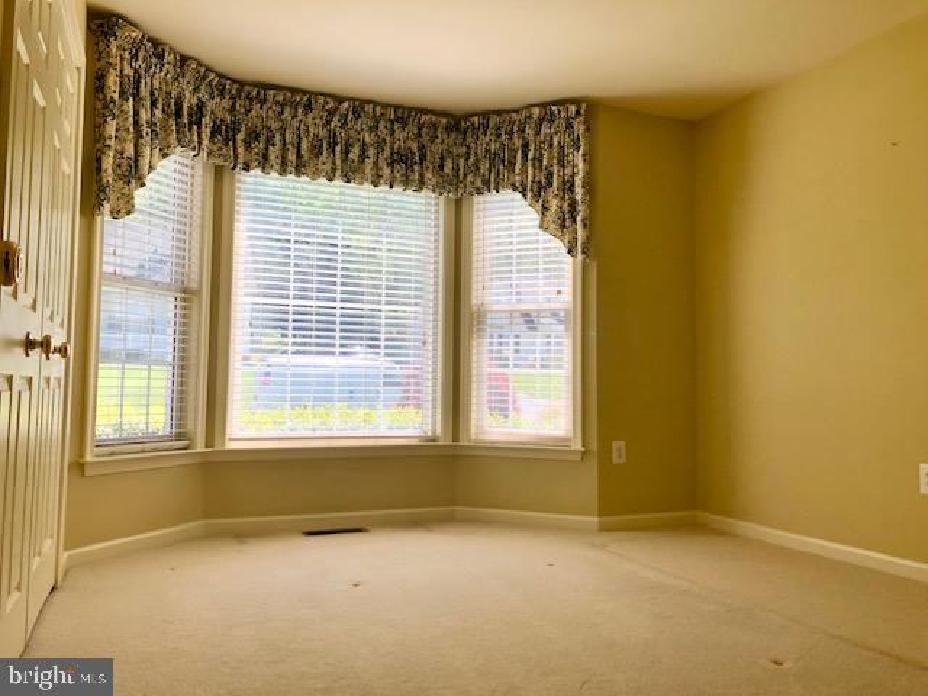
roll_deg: -0.8
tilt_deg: +3.3
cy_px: 348
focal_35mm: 28
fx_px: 751
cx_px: 464
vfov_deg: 49.7
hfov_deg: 63.4
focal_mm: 3.99
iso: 20
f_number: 1.8
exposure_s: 1/256
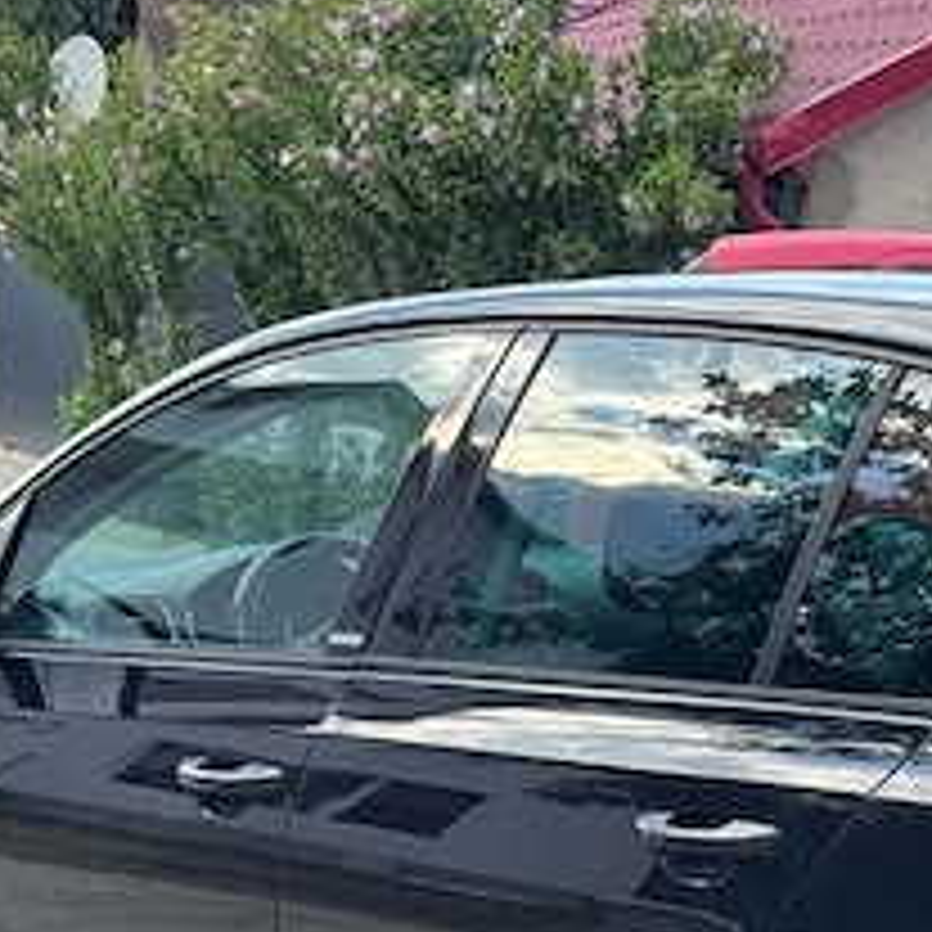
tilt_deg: -9.2
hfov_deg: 14.0
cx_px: 937
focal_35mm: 123
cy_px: 905
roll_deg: -3.3
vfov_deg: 14.0
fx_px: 3747
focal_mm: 6.76
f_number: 1.78
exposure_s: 1/503
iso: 64
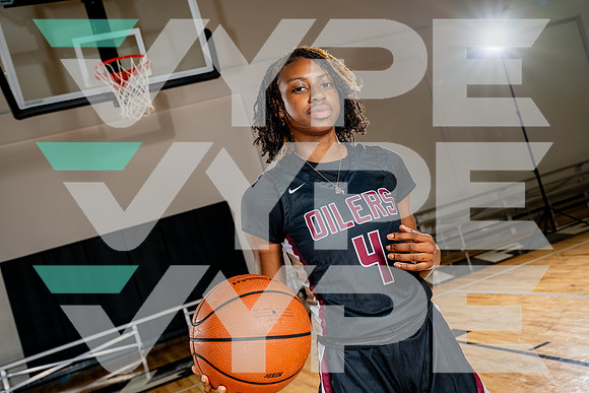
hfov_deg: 48.4
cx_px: 294
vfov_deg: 33.4
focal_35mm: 40
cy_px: 196
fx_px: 655
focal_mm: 40
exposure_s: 1/250
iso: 200
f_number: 5.6
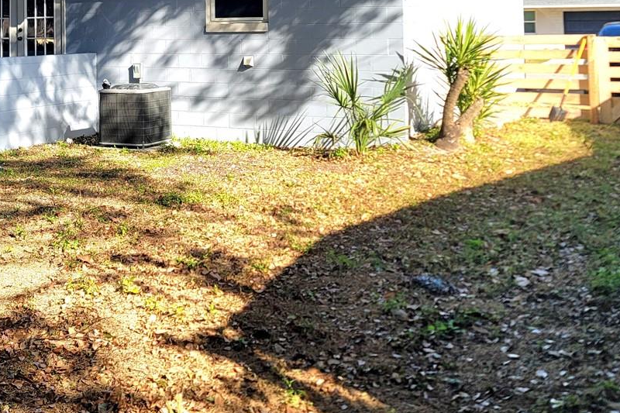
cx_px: 128
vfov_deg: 24.8
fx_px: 895
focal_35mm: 52
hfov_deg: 36.9
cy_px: 1
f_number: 1.8
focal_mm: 7
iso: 20
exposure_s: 1/476
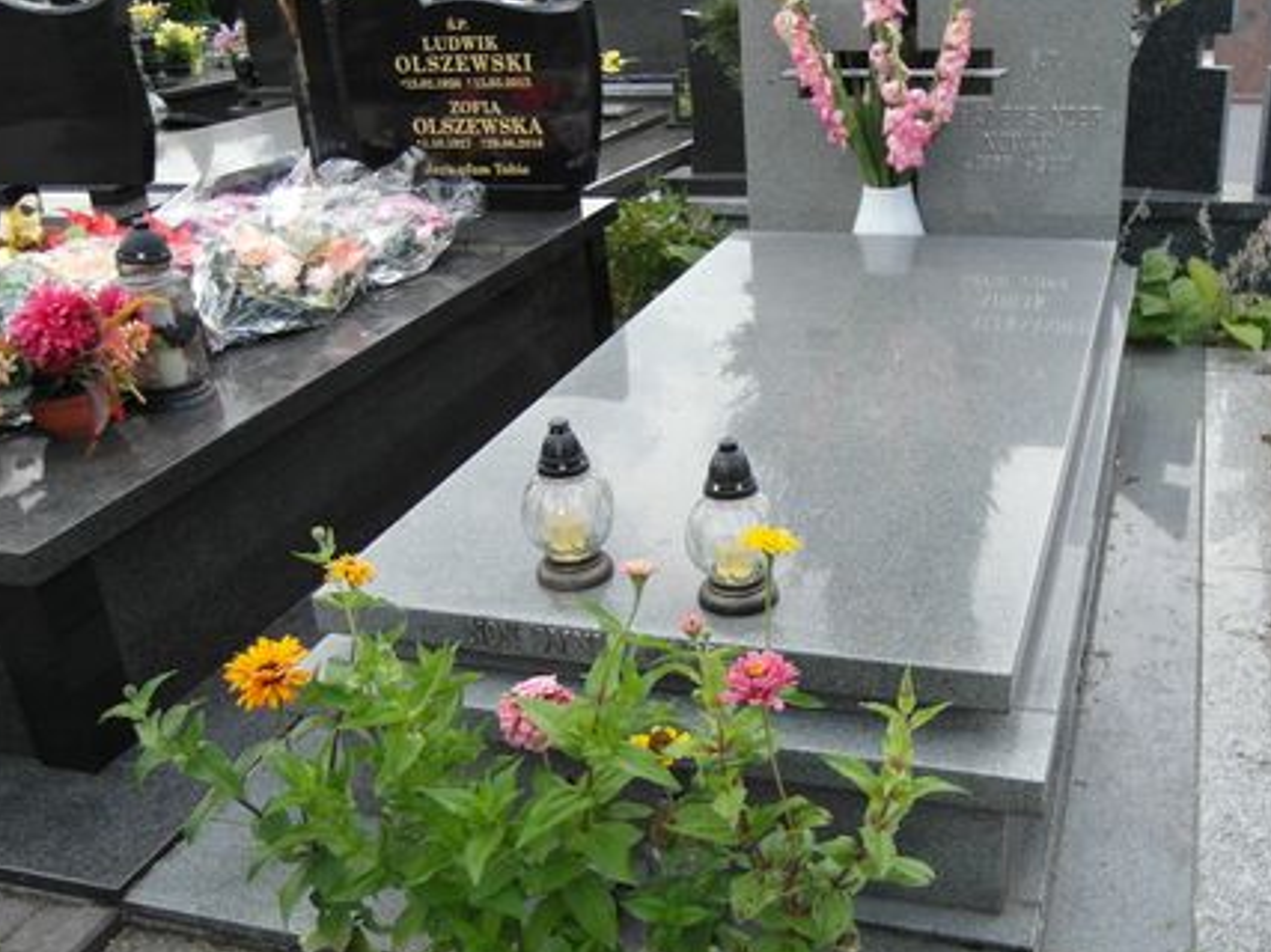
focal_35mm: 36
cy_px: 538
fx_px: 1321
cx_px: 762
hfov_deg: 51.0
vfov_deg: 39.6
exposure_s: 1/1000
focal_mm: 5.2
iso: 80
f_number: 1.8
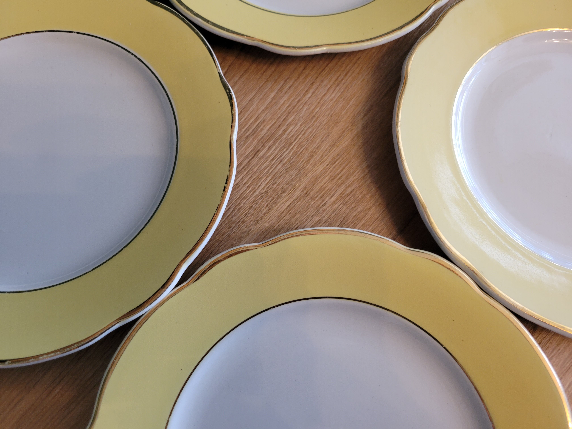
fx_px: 430
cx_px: 286
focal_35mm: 26
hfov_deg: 67.3
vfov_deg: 53.1
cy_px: 214
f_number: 1.8
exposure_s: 1/60
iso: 200
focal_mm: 5.4
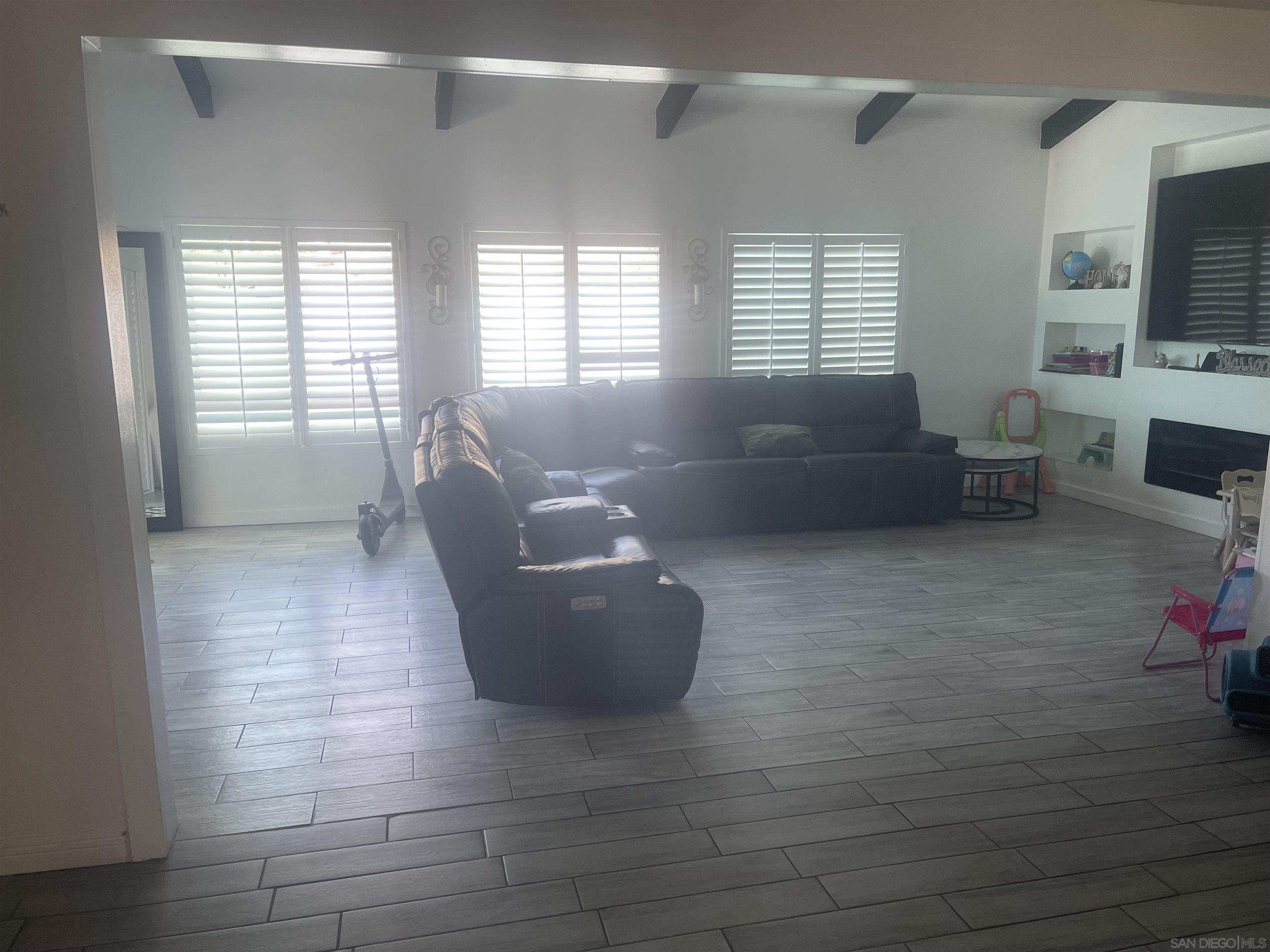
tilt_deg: -10.4
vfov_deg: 54.9
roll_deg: +0.3
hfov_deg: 69.4
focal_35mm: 25
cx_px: 635
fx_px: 917
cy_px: 476
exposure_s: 1/120
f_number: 1.6
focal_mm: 5.1
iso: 100
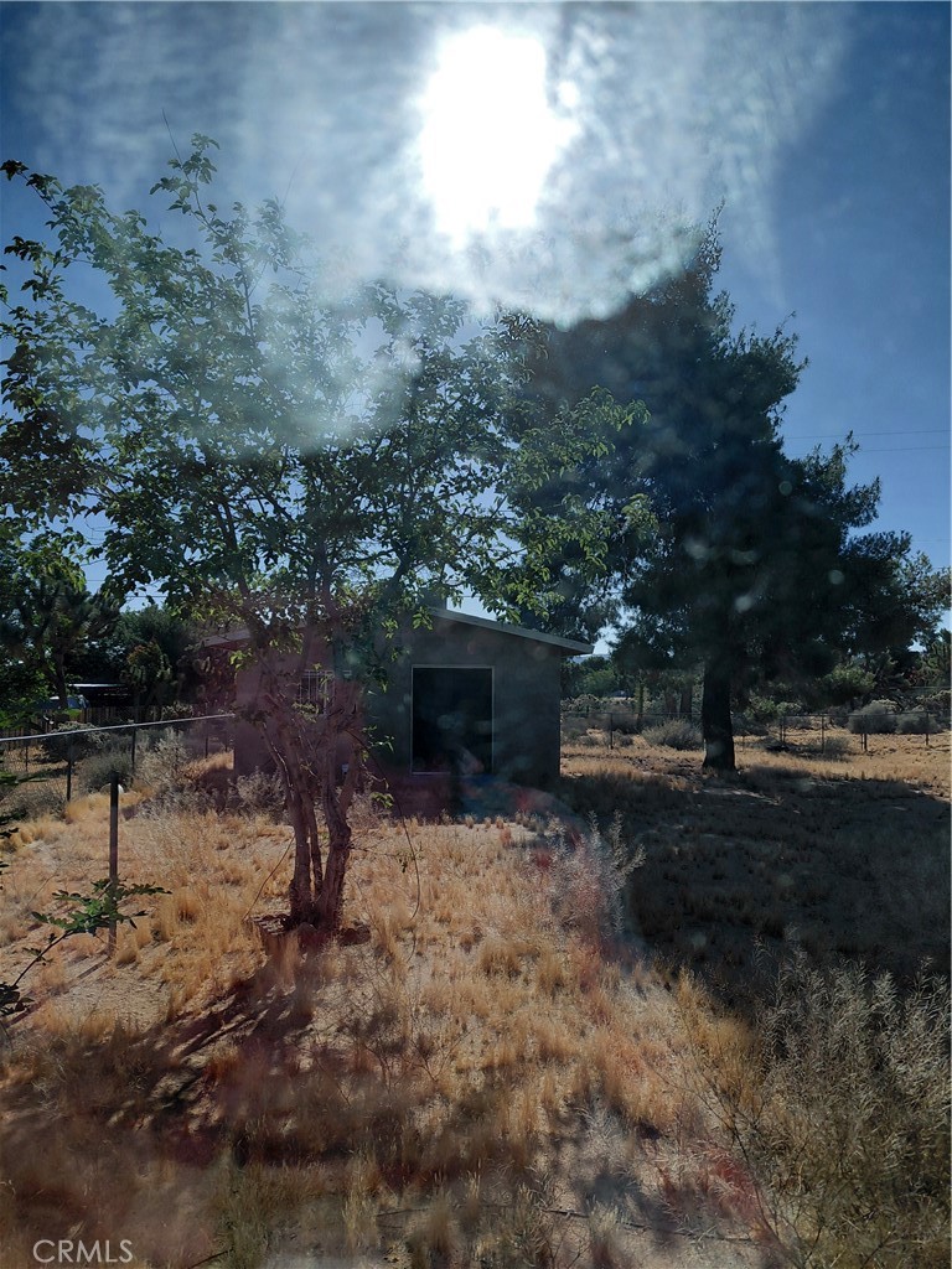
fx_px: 917
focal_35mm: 25
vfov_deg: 69.4
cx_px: 476
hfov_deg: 54.9
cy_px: 634
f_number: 1.8
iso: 50
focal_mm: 4.69
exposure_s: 1/6460
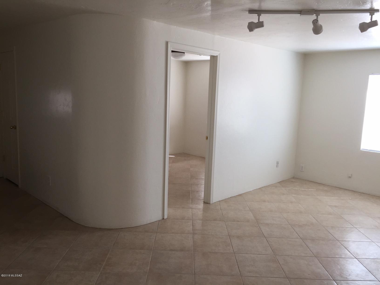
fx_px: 318
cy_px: 142
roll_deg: -2.3
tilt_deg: -8.1
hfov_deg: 61.7
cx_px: 190
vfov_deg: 48.2
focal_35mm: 29
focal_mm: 4.15
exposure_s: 1/60
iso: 40
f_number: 2.2
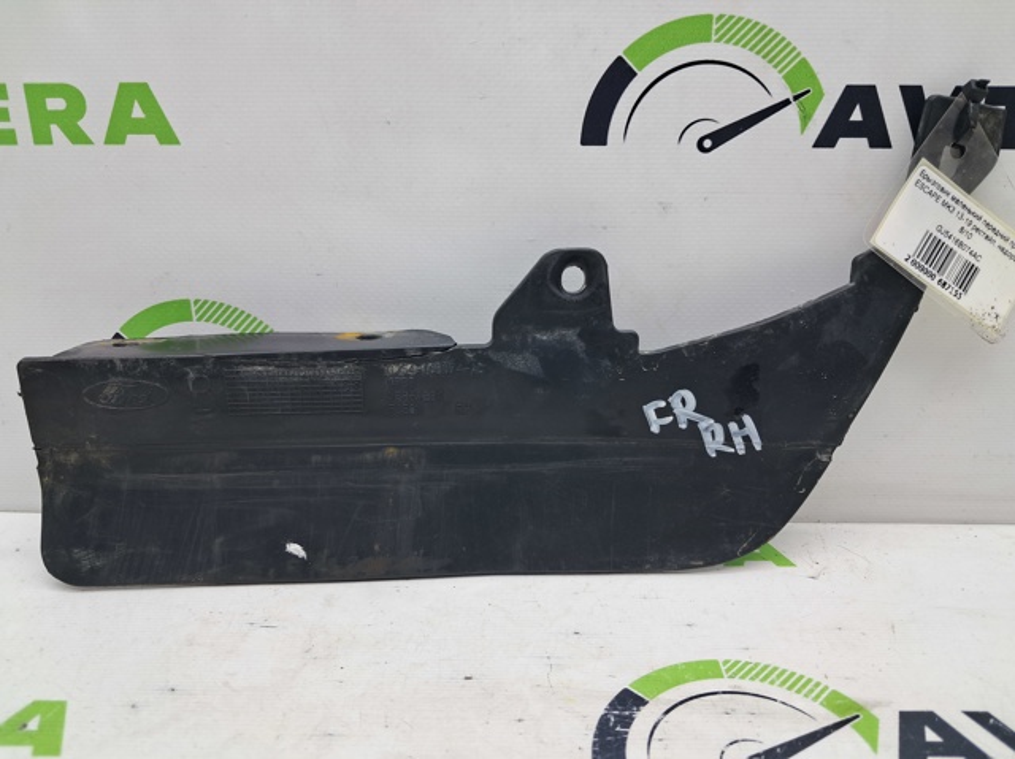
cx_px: 508
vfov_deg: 51.3
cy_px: 380
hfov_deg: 65.4
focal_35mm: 27
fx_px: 791
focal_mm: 4
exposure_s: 1/50
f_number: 1.8
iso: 50
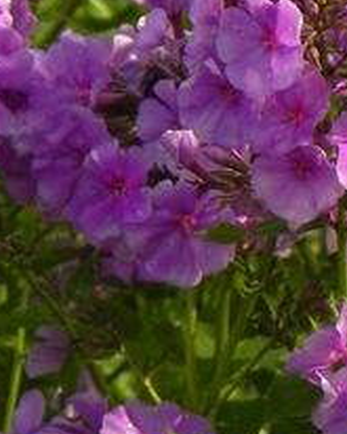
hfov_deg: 2.2
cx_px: 236
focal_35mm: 696
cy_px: -6
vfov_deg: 2.8
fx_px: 8928
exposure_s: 1/800
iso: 160
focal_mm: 32.7
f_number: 5
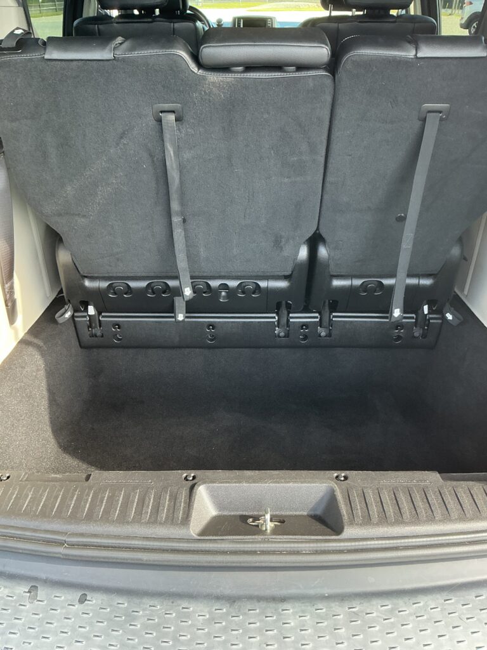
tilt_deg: -31.9
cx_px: 244
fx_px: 544
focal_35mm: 29
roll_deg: -3.2
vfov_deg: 61.7
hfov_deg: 48.2
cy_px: 325
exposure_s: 1/120
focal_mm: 3
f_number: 1.8
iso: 50
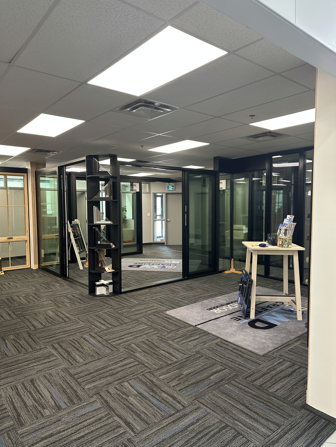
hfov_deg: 56.8
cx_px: 168
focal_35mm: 24
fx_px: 311
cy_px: 224
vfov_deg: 71.6
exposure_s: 1/60
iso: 160
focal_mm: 6.86
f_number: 1.78
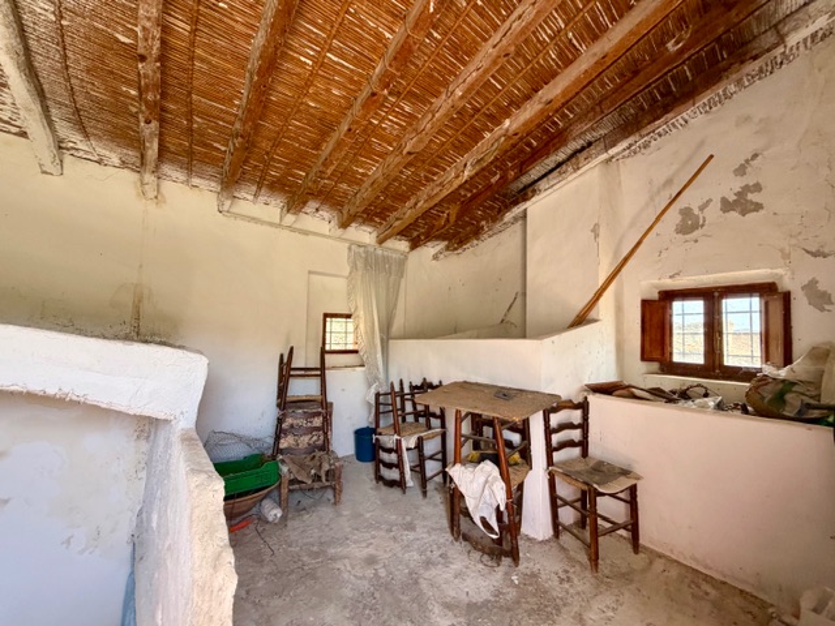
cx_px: 418
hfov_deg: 102.1
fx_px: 338
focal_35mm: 14
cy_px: 313
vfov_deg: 85.7
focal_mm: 2.22
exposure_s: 1/121
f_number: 2.2
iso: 200
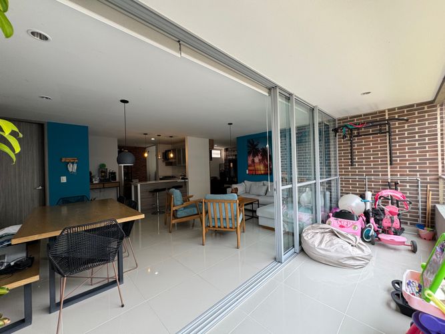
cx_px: 222
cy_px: 167
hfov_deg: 102.1
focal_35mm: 14
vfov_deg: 85.7
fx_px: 180
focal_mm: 2.22
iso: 64
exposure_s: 1/99
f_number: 2.2
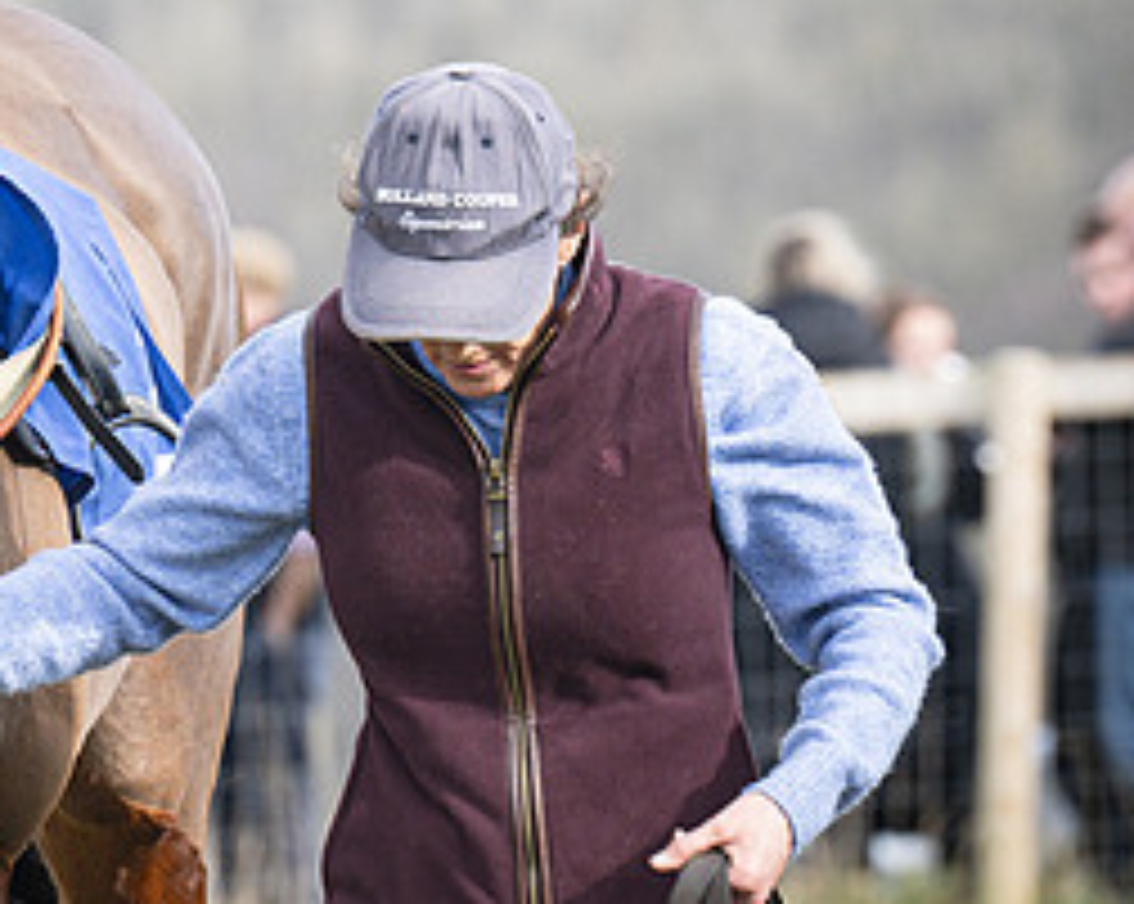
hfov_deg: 2.8
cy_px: 243
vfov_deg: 2.2
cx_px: -45
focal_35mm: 698
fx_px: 23399
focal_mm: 185
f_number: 5
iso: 200
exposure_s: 1/250
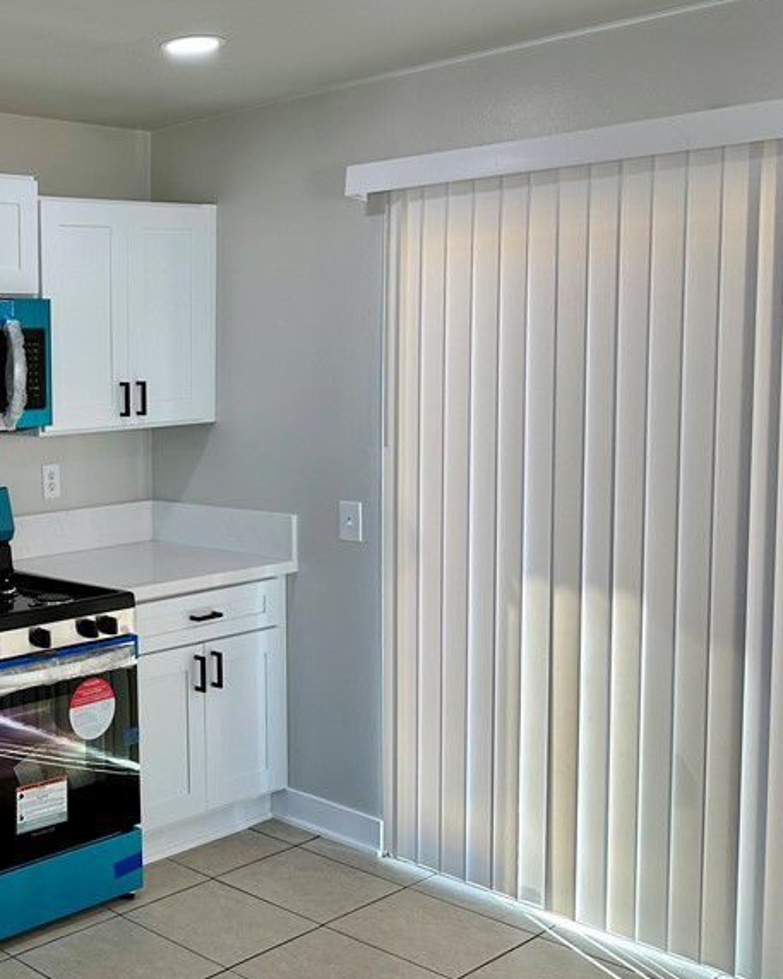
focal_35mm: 42
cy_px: 456
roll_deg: +1.3
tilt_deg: -4.4
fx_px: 1216
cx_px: -69
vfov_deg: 43.8
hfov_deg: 31.8
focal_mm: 6.86
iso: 64
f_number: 1.78
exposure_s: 1/208
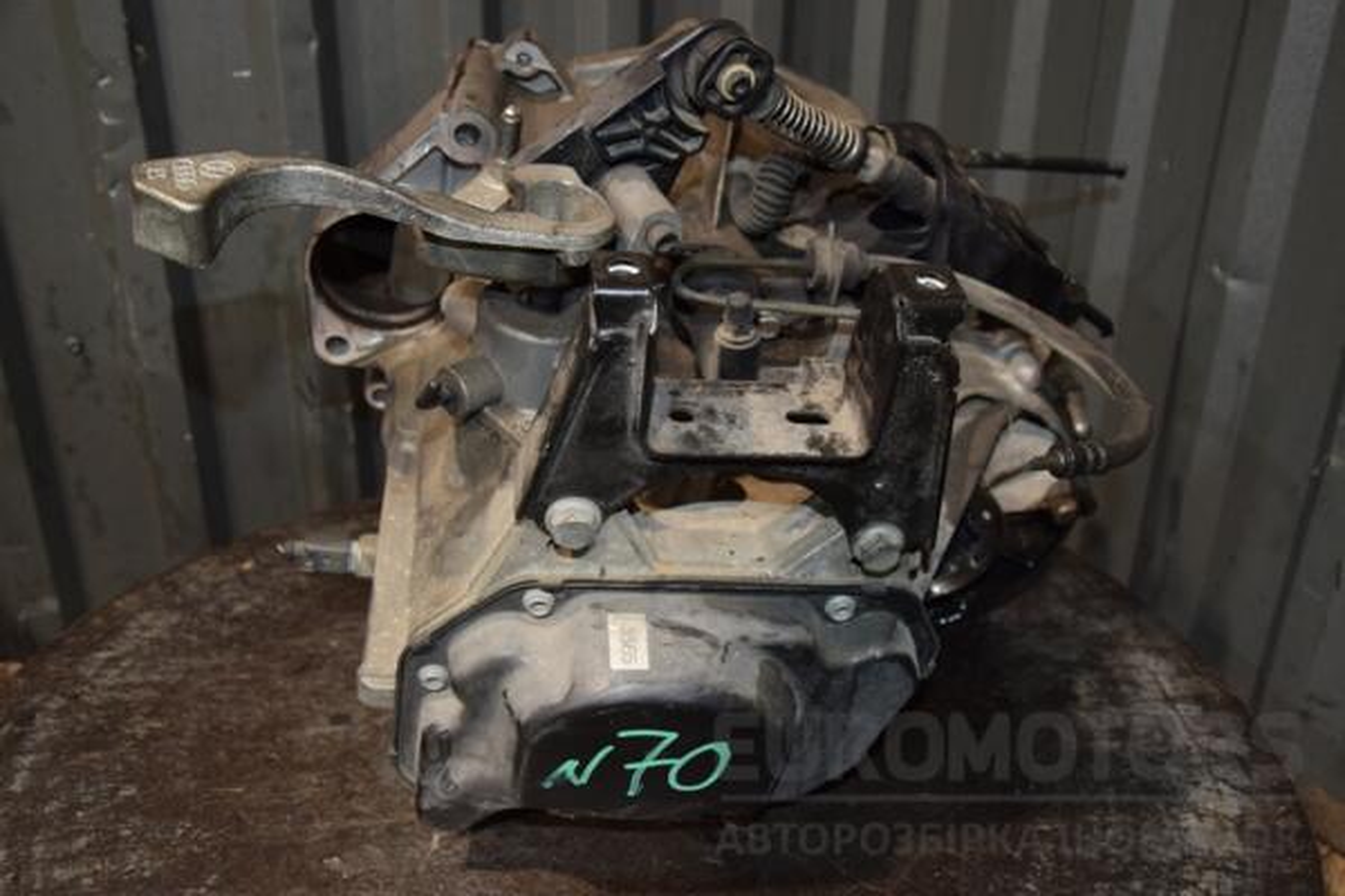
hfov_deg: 59.5
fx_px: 1177
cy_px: 448
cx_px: 672
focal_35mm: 32
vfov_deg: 41.7
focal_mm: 21
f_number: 5
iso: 800
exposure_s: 1/60
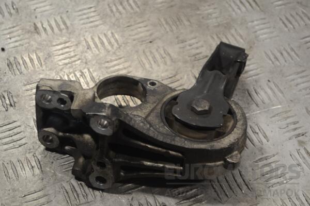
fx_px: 710
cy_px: 103
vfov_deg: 16.6
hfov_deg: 24.6
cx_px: 155
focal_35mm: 82
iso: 180
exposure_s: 1/30
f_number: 5.6
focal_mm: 55
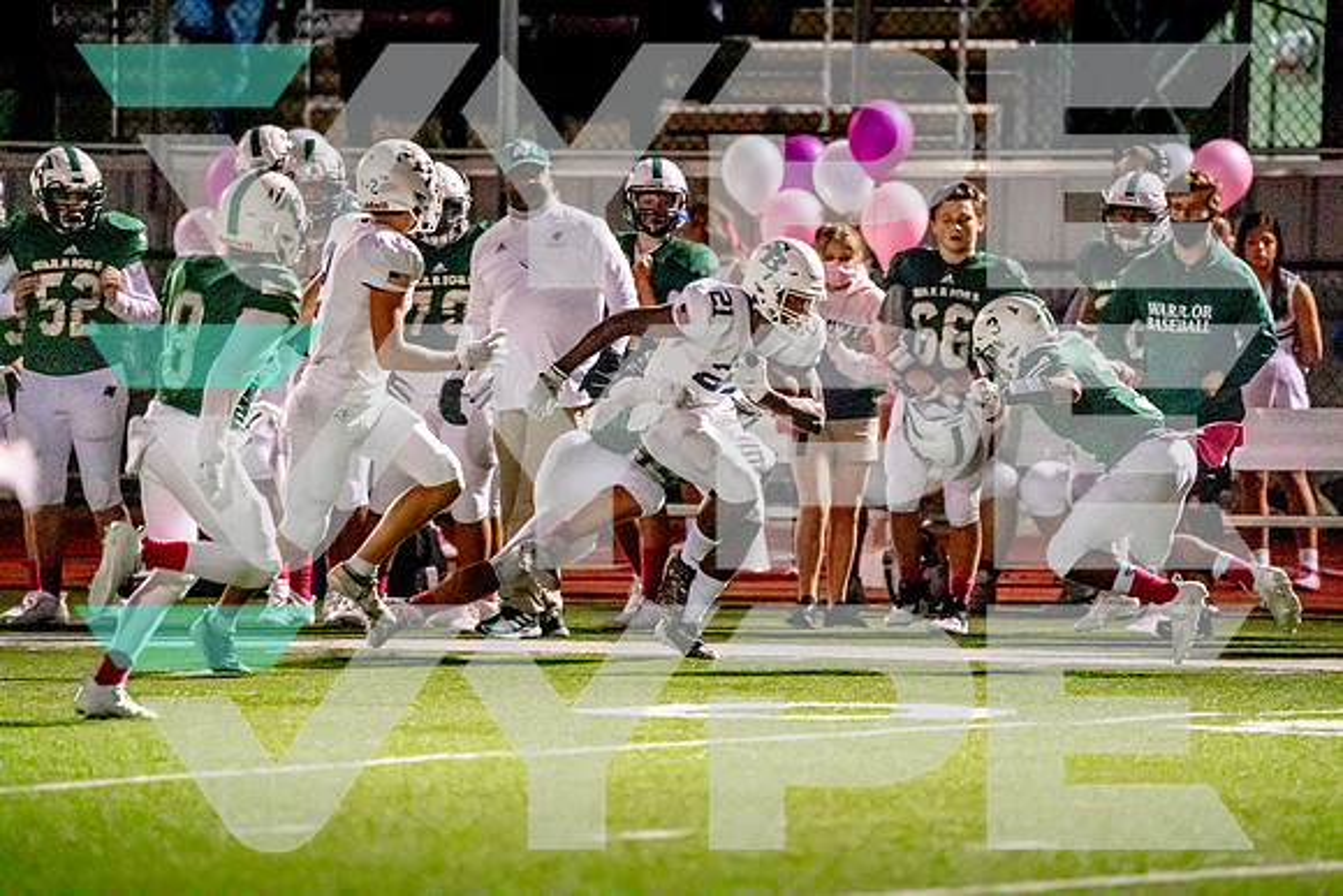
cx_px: 672
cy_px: 448
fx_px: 15634
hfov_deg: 4.9
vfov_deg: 3.3
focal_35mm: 419
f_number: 6.3
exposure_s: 1/1600
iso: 16000
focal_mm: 419
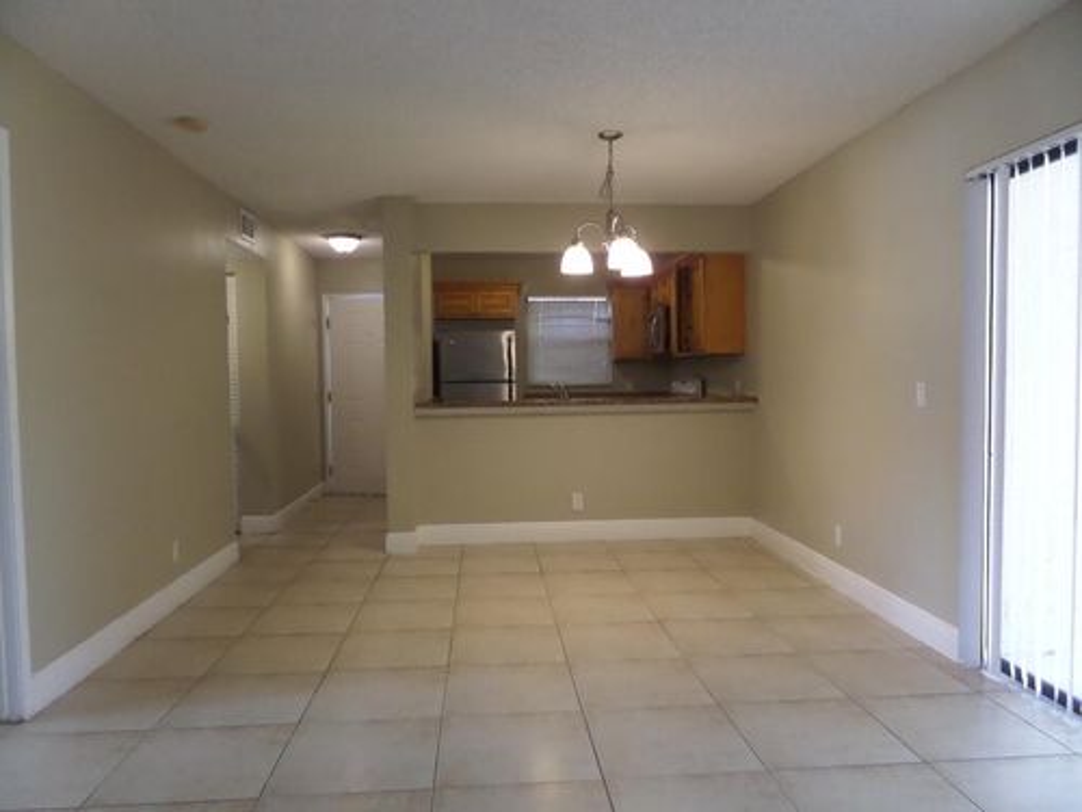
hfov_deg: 71.6
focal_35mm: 24
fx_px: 750
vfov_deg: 56.8
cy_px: 406
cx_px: 541
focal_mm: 4
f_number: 3.2
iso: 400
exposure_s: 1/20
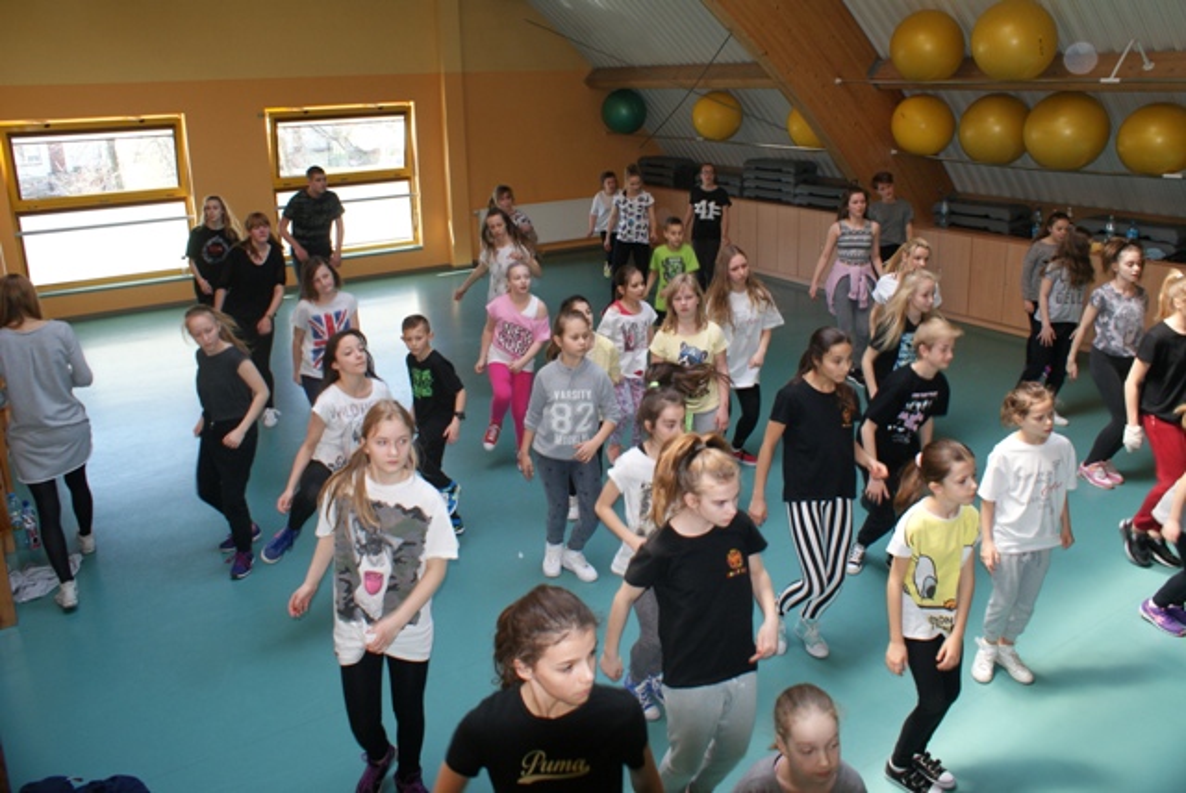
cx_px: 593
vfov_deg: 48.0
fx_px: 890
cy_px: 396
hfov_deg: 67.3
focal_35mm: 27
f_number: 5.6
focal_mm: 18
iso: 400
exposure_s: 1/60
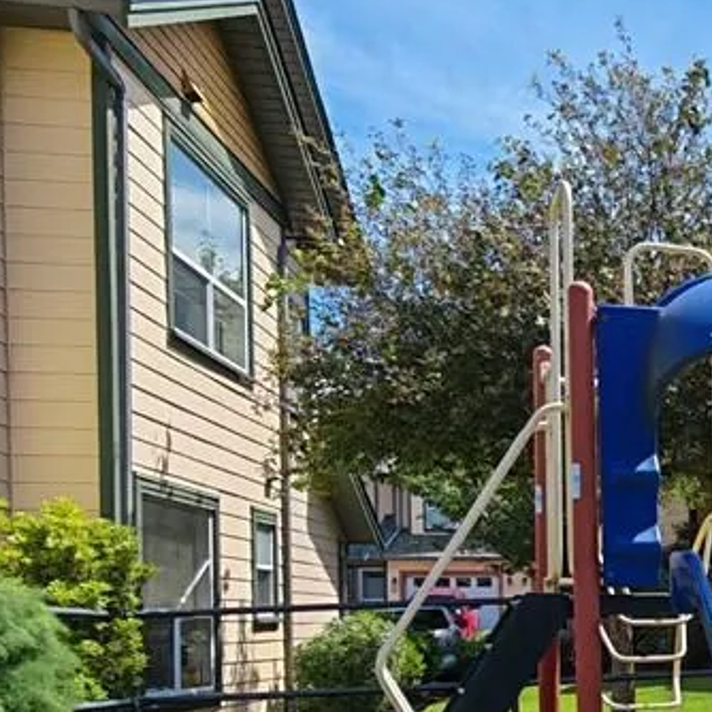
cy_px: 646
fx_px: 1280
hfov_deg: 26.4
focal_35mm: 55
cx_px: 927
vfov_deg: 29.7
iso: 50
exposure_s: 1/1400
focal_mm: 1.82
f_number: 2
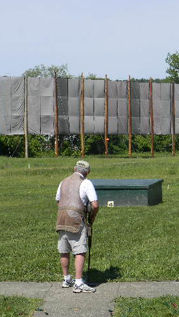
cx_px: 114
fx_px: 691
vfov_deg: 25.9
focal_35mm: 82
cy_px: 159
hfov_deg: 14.7
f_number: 4.1
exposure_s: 1/794
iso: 80
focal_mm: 10.1
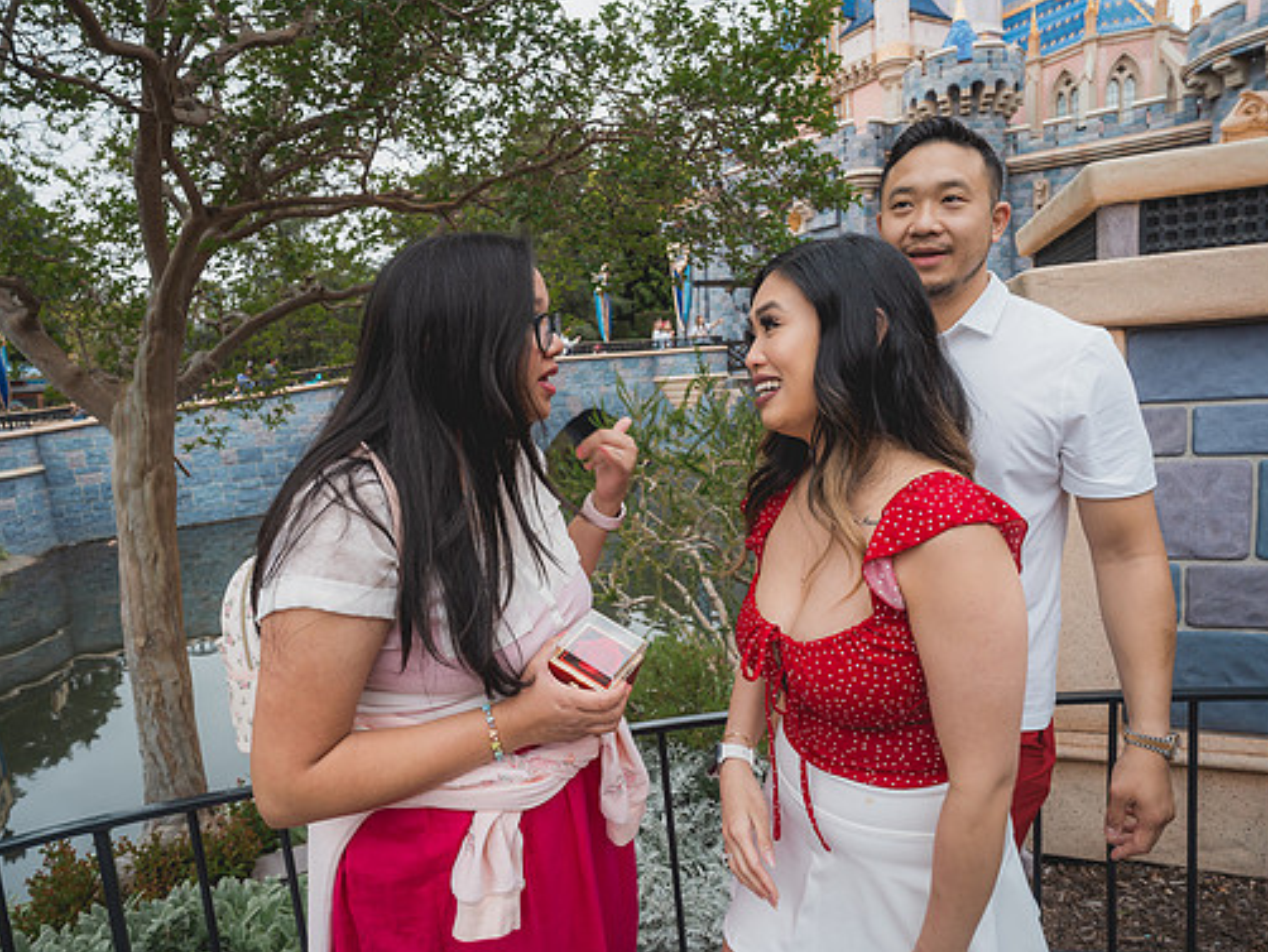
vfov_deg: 66.0
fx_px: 733
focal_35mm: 20
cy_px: 473
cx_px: 624
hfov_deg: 81.7
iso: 250
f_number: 4.5
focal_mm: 18
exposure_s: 1/160
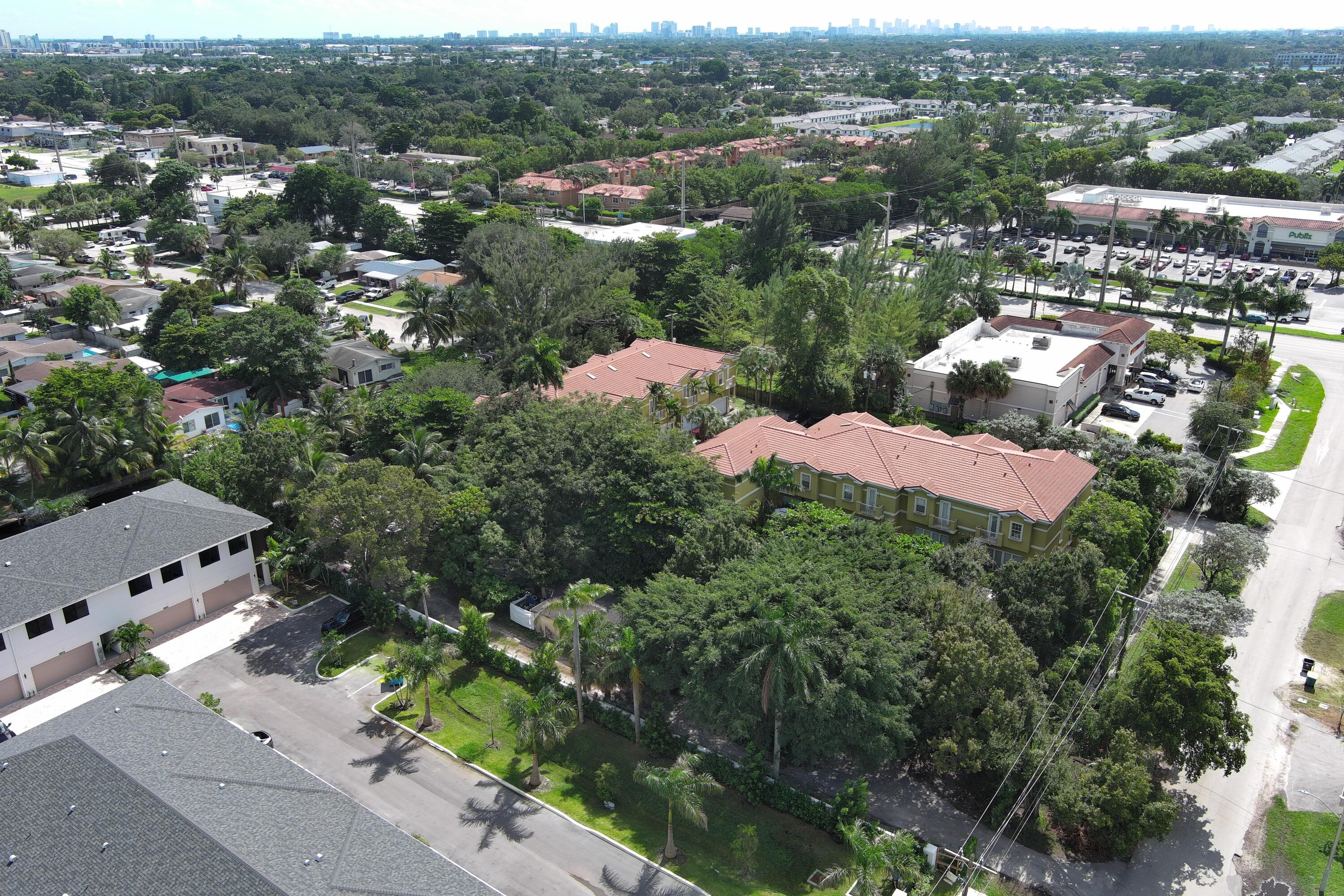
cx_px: 672
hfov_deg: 63.7
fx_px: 1083
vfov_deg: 45.0
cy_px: 448
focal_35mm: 29
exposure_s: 1/875
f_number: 2.8
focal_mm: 10.57
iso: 100
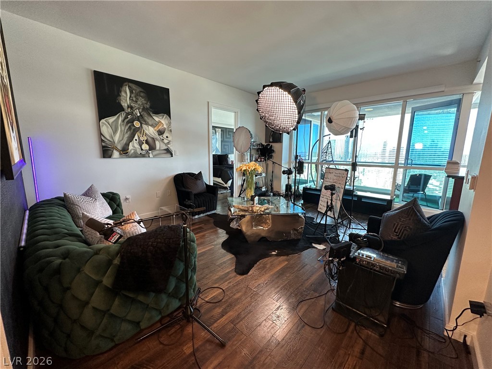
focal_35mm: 14
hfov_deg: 102.1
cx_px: 246
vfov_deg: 85.7
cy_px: 184
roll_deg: -0.4
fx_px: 199
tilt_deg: -8.4
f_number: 2.2
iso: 160
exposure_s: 1/60
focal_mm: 2.22
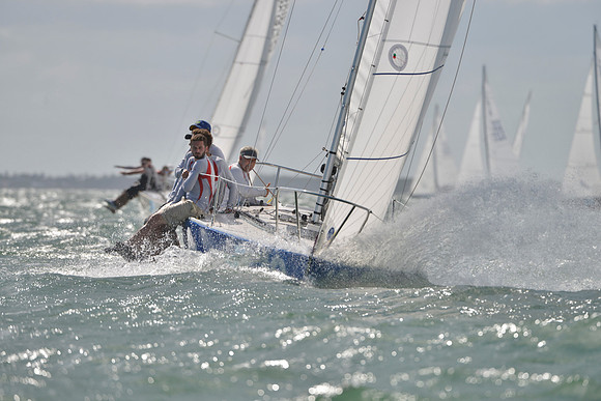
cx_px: 300
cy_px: 200
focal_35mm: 400
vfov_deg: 3.4
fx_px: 6679
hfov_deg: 5.2
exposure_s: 1/2500
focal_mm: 400
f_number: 6.3
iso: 280
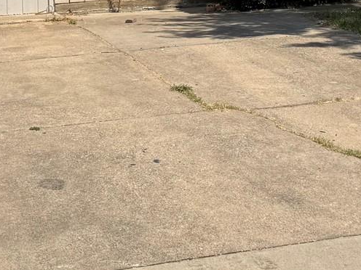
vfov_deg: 14.2
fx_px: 1032
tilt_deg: +2.6
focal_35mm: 99
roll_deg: +3.2
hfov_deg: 19.7
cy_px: -103
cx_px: 253
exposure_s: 1/5814
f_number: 1.78
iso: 80
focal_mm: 6.76
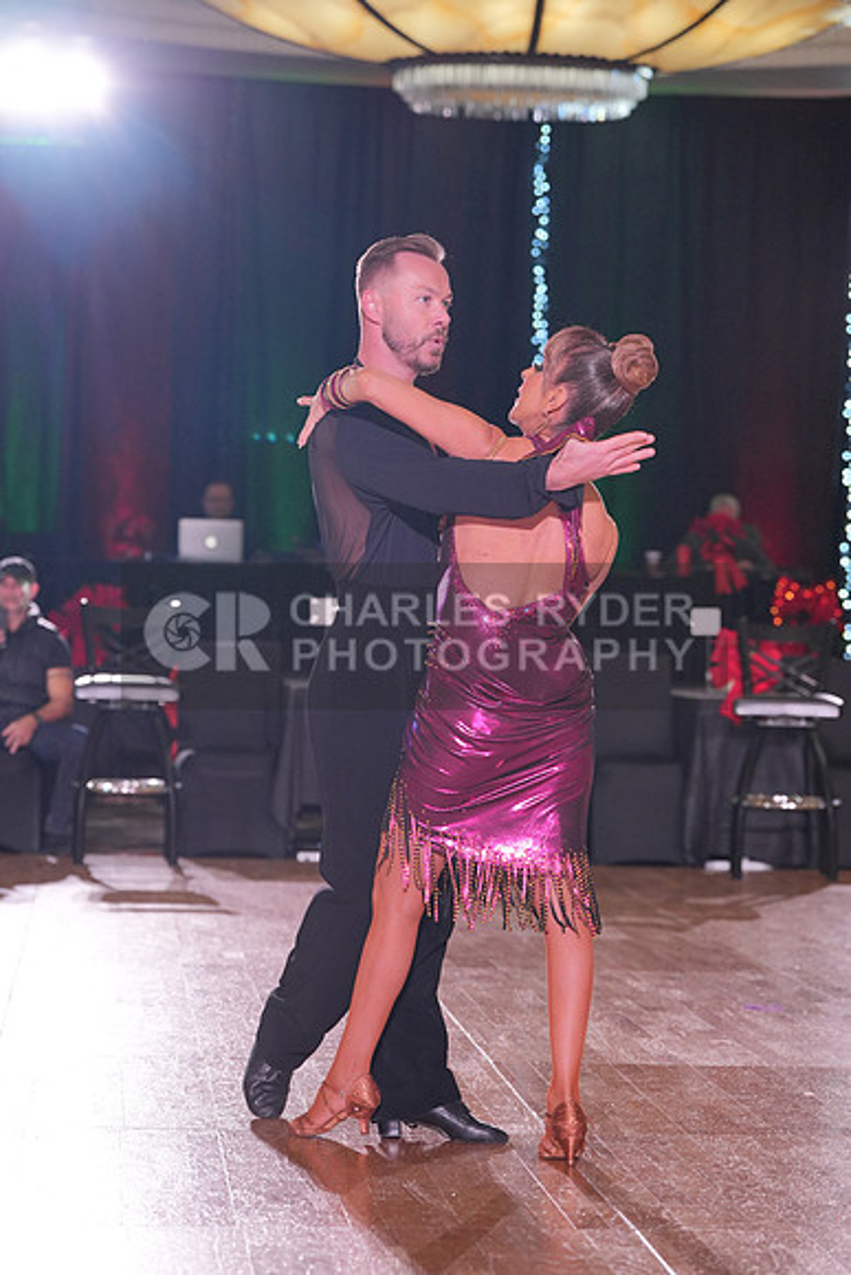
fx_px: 3402
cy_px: 638
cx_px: 426
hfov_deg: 14.3
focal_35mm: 96
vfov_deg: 21.2
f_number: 4
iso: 2000
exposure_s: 1/400
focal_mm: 96
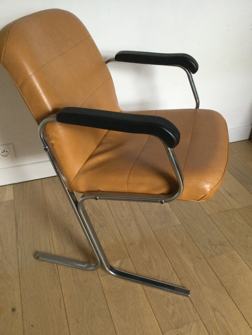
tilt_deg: -35.4
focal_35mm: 31
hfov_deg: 45.4
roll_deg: +0.5
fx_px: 301
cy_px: 168
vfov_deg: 58.4
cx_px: 126
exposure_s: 1/33
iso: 125
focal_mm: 3.3
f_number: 2.4
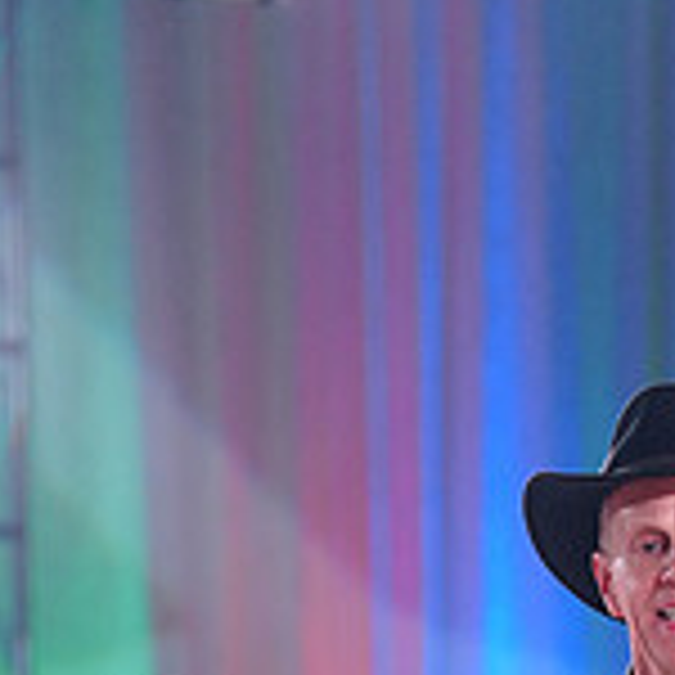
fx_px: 7589
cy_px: 1296
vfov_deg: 5.0
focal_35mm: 344
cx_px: 641
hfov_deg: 5.1
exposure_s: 1/500
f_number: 2.8
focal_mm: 105
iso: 2000
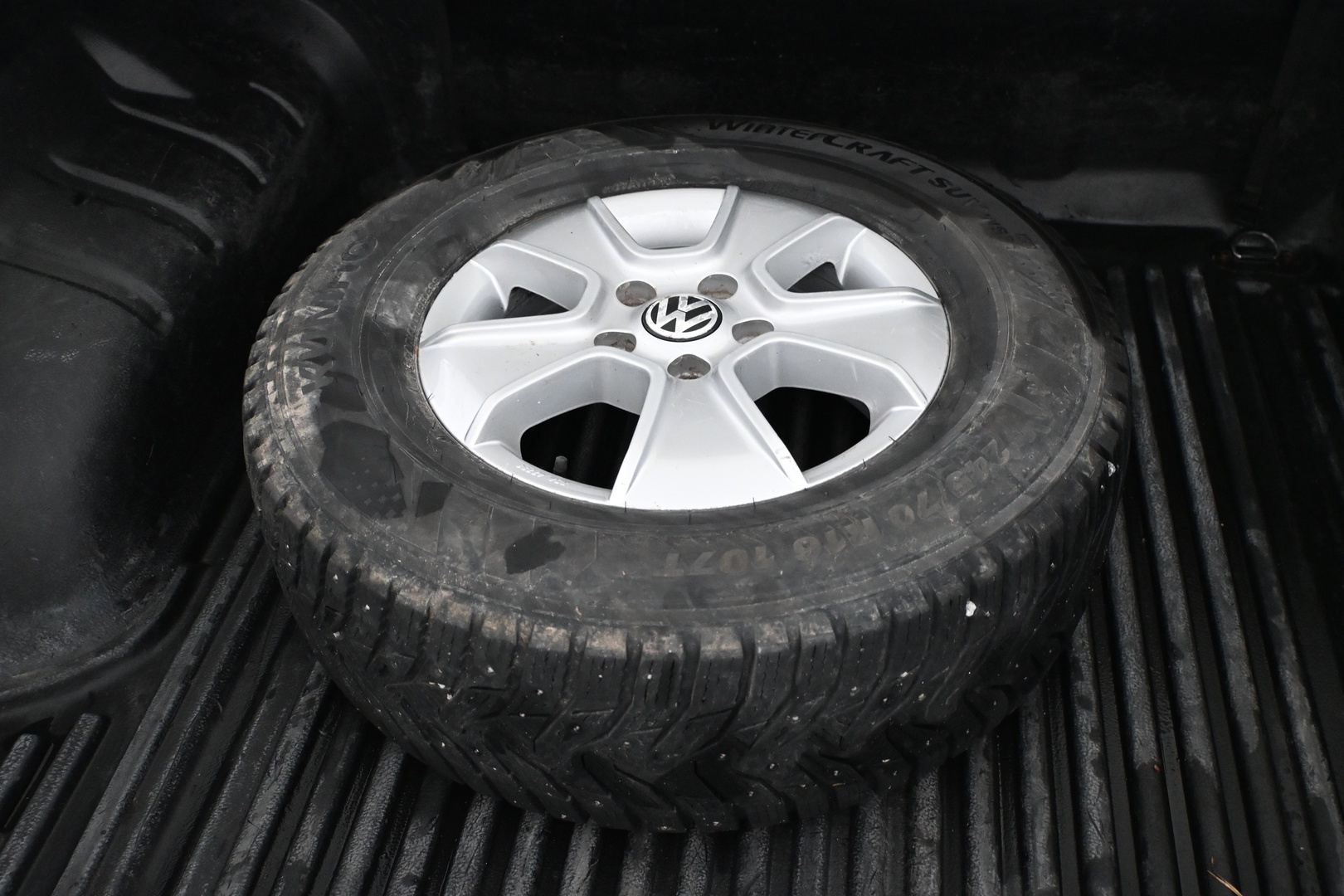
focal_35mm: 36
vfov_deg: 36.9
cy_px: 448
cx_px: 672
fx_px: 1344
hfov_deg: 53.1
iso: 3200
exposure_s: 1/80
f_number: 4.2
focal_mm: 24
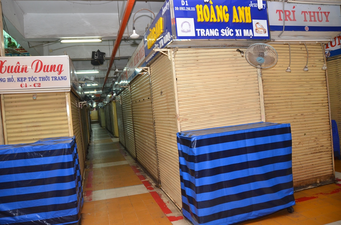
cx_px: 170
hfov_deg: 67.5
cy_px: 112
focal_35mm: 27
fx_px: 255
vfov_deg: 47.7
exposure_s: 1/60
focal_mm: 18
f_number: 3.5
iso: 800
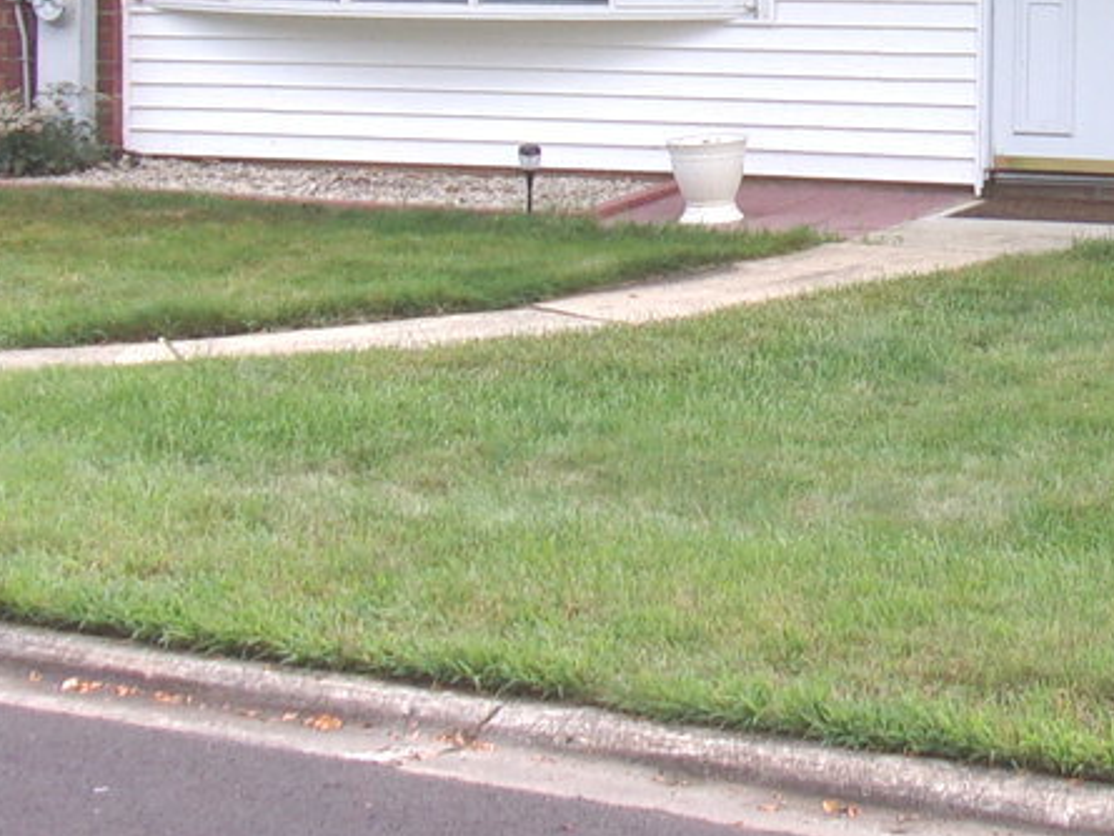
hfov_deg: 17.4
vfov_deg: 13.3
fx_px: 3541
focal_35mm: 110
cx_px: 1144
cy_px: -30
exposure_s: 1/280
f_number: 3.3
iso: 80
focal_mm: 6.1
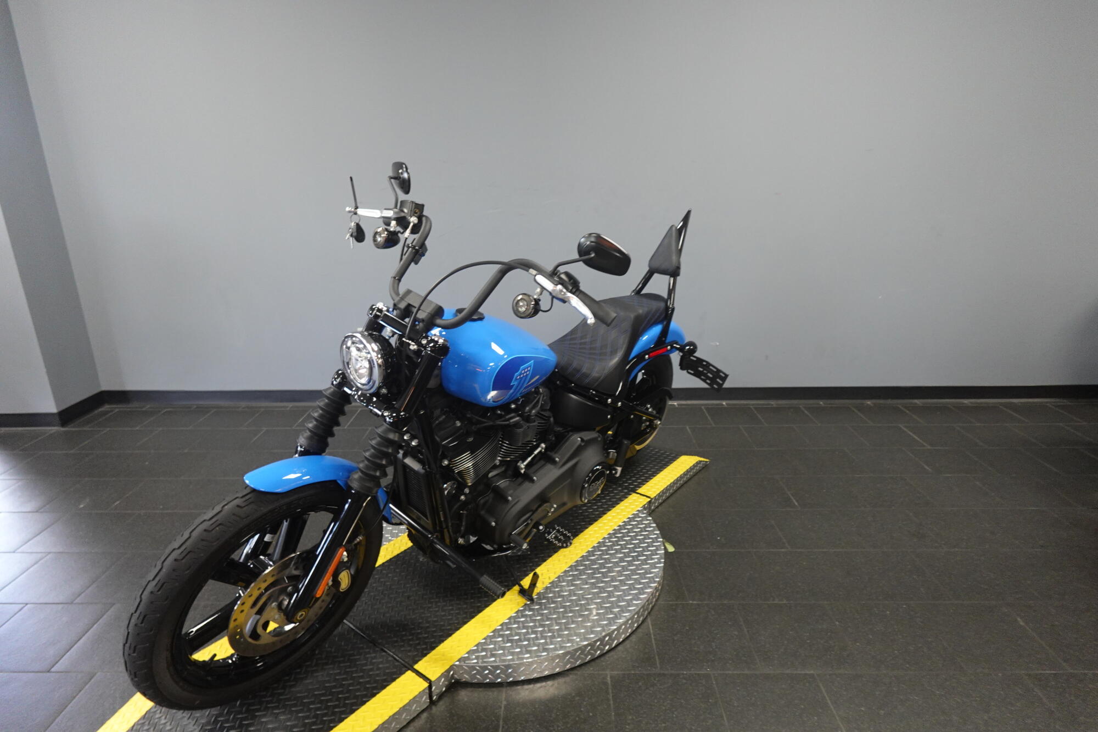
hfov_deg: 84.0
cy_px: 366
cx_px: 549
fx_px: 610
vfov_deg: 61.9
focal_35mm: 20
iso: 640
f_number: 2
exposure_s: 1/80
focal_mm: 7.6
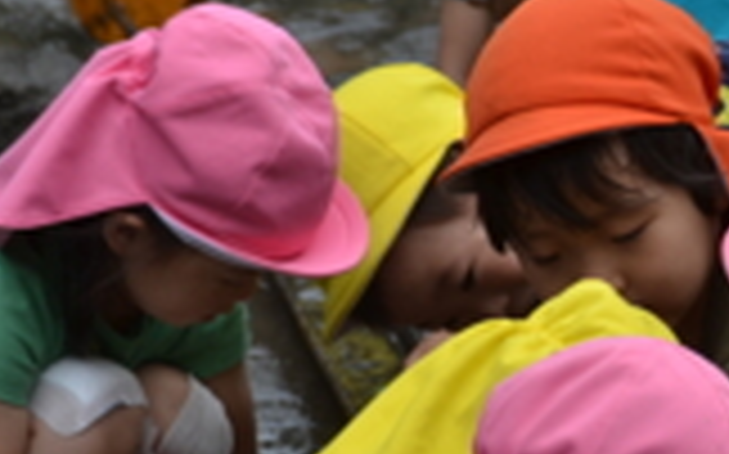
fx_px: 6452
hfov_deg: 6.4
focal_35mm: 325
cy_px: 357
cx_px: 756
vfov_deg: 4.0
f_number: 7.1
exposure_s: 1/200
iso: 100
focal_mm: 86
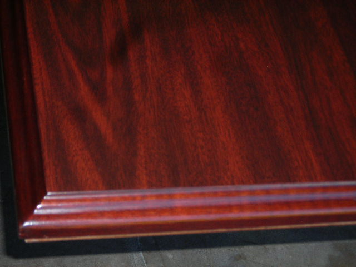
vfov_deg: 16.4
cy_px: 134
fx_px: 926
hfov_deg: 21.8
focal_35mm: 90
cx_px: 178
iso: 108
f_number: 4.6
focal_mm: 14.8
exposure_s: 1/60.1
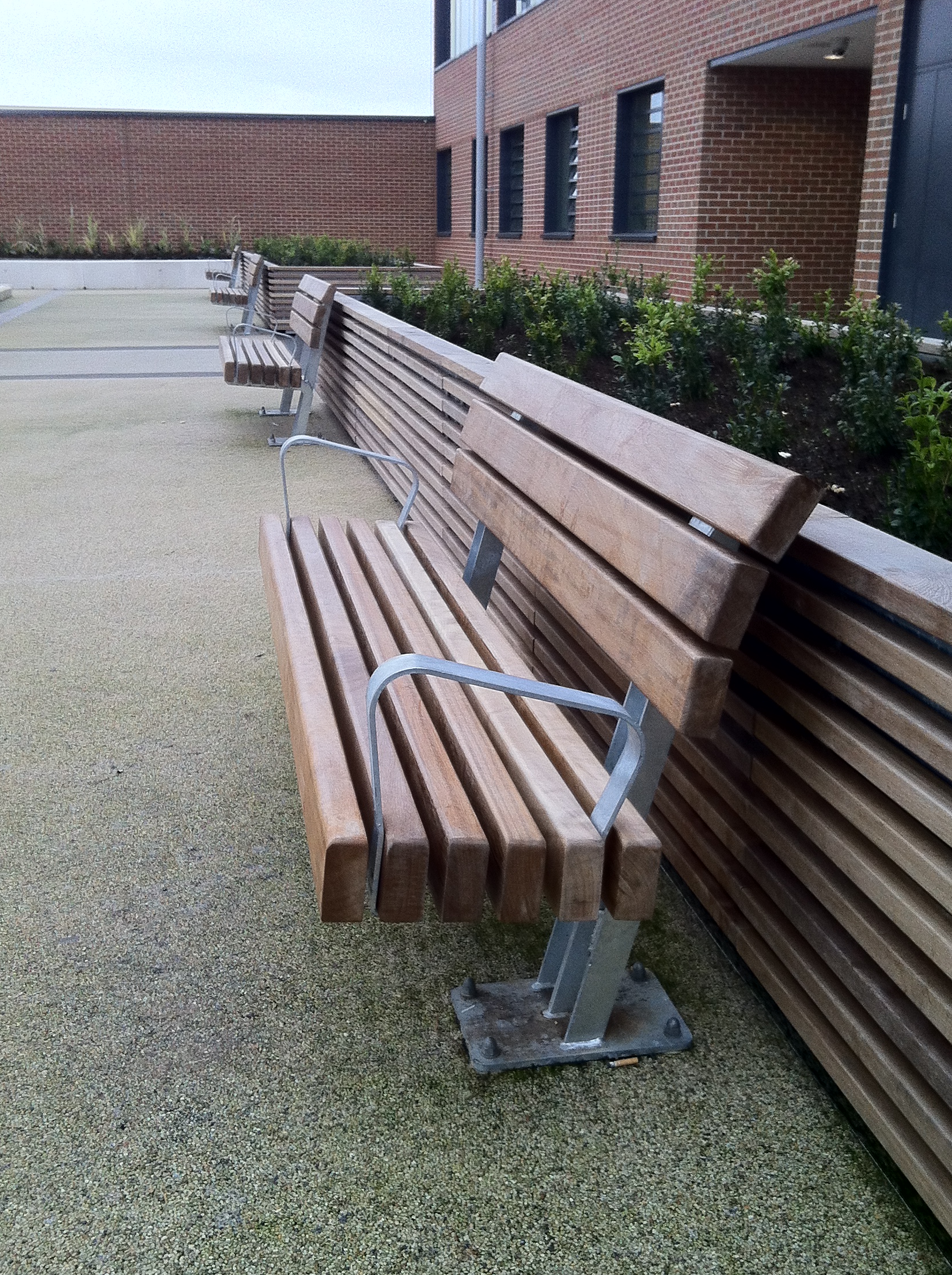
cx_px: 481
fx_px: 1507
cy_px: 693
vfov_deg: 45.8
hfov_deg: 35.1
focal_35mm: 41
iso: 125
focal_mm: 3.85
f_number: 2.8
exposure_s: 1/120
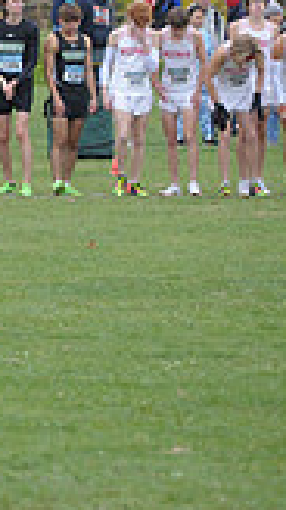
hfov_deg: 1.6
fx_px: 9997
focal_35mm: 740
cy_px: 81
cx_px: -588
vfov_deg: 2.9
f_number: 5.6
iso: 1250
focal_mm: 200
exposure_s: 1/800
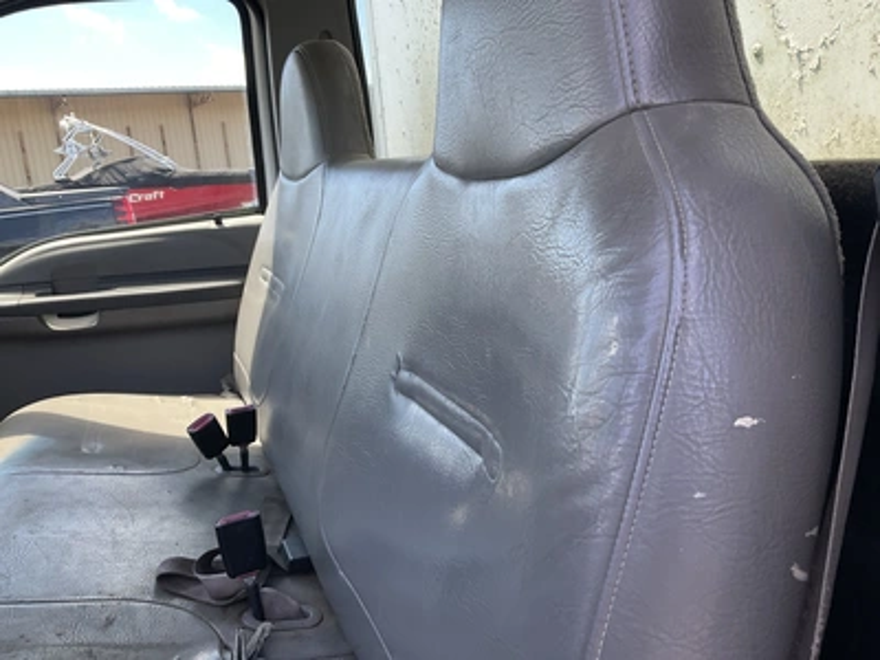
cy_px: 330
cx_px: 440
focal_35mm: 29
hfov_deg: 61.7
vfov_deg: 48.2
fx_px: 737
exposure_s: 1/122
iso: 20
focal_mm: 3
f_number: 1.8
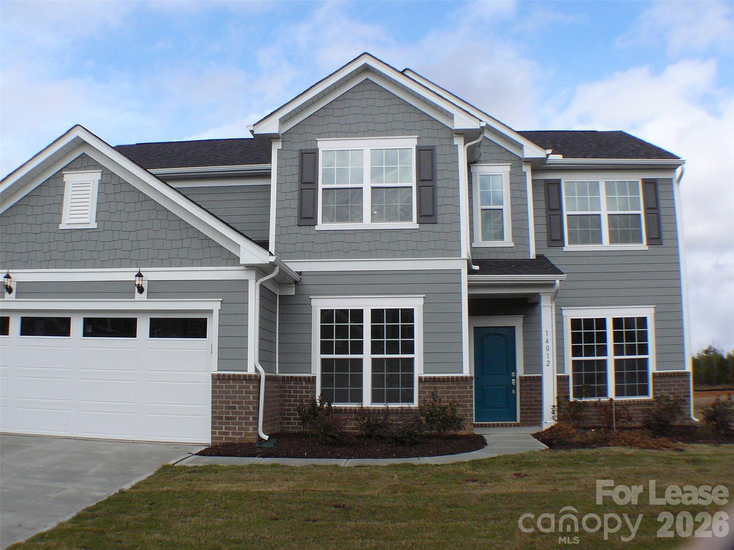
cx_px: 367
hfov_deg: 40.4
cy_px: 275
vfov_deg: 30.9
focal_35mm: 47
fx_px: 997
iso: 200
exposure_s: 1/800
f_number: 5.6
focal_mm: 7
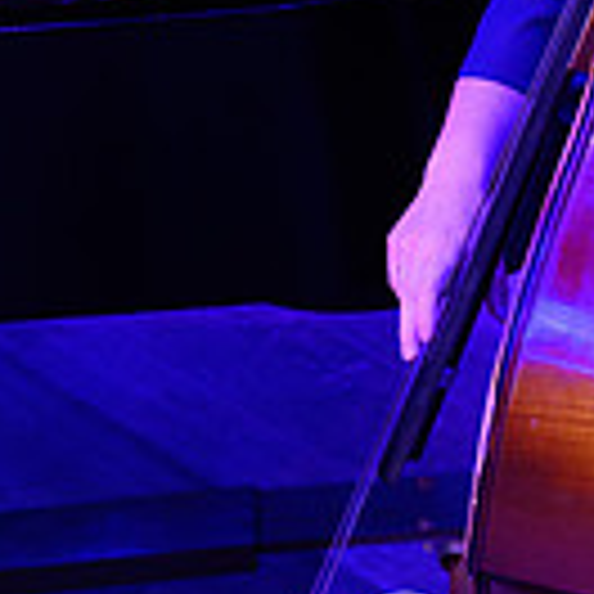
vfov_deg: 3.0
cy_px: -166
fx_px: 11280
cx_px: 666
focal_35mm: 581
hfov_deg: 3.0
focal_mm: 200
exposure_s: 1/320
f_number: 5.6
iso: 3200
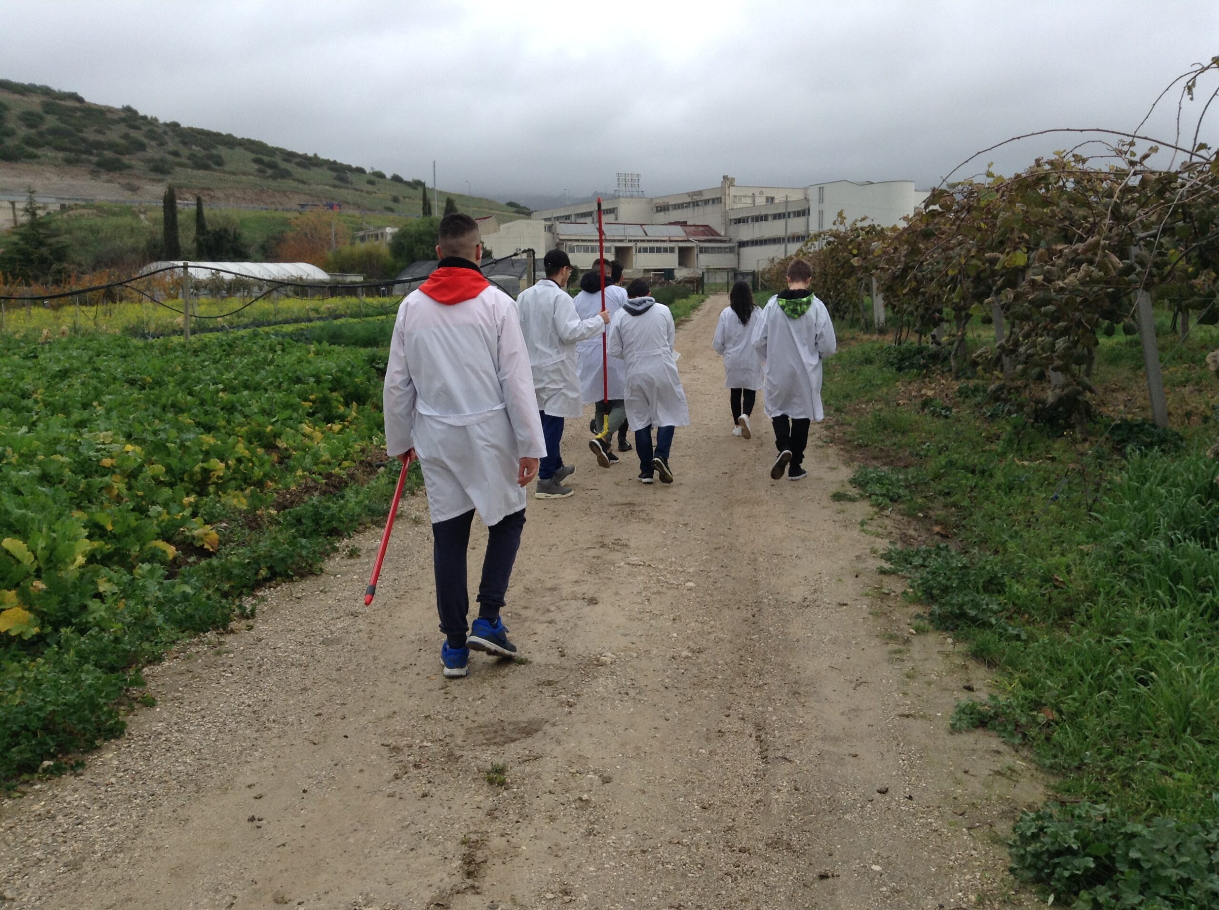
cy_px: 455
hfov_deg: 55.4
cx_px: 610
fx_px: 1160
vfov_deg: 42.8
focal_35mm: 33
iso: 25
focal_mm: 3.3
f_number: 2.4
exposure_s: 1/291
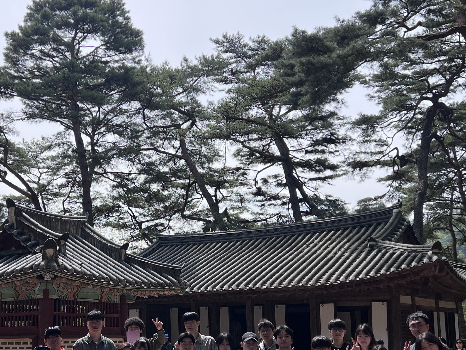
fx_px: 687
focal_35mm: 51
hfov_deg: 36.9
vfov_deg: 28.3
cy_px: 238
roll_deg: +1.0
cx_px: 136
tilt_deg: +6.7
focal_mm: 5.7
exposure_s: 1/2632
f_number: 1.5
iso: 50
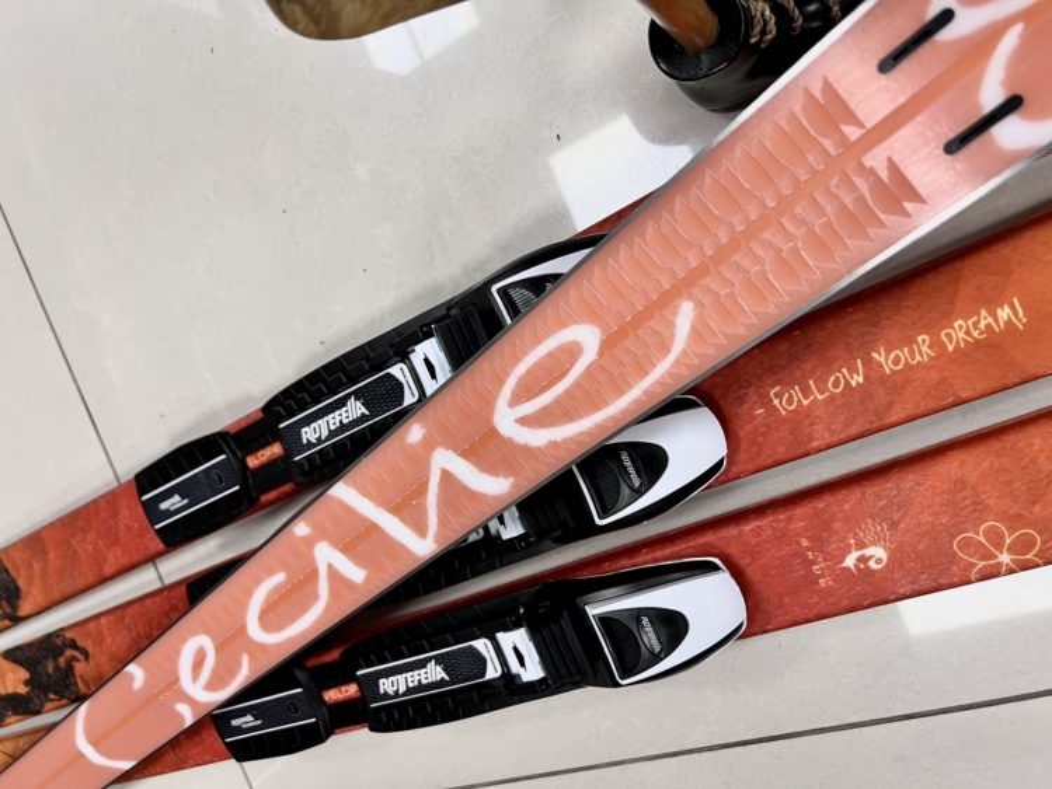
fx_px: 790
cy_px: 394
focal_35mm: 26
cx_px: 526
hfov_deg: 67.3
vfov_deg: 53.1
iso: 64
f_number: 1.5
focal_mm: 5.7
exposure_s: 1/50
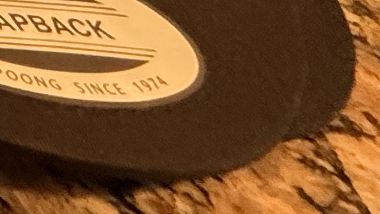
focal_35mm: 91
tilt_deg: -15.2
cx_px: -720
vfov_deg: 8.8
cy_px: -550
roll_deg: -1.0
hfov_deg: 12.0
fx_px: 917
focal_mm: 2.22
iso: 500
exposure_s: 1/60
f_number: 2.2
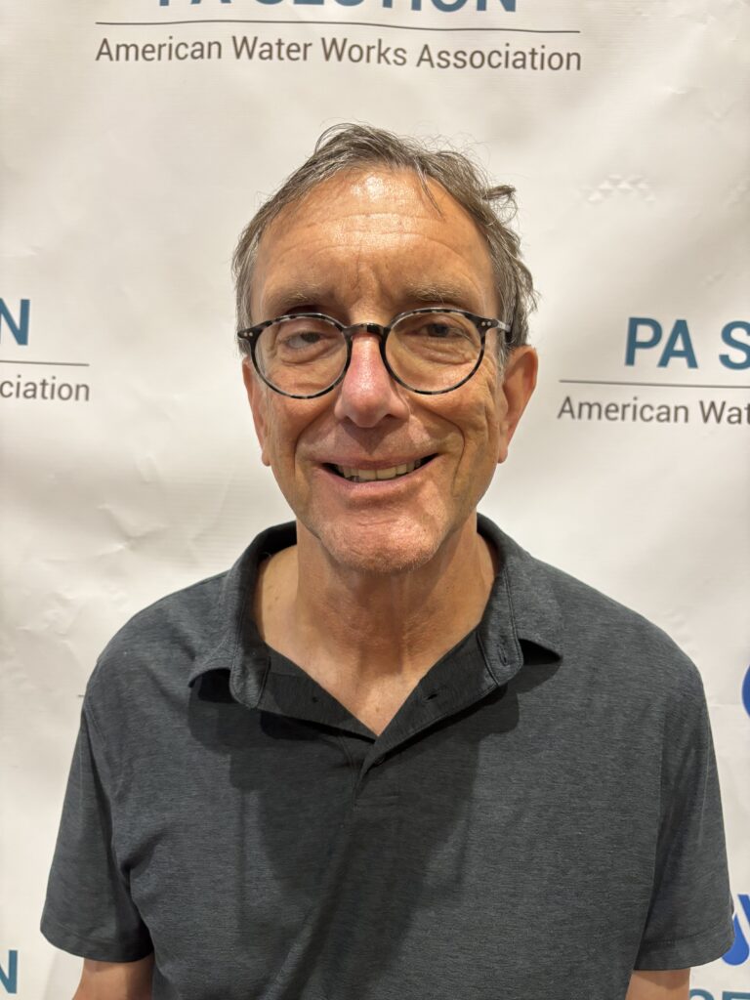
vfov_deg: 67.3
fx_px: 751
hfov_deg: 53.1
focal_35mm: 26
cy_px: 500
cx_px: 375
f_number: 1.6
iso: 400
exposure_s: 1/40
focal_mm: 5.96
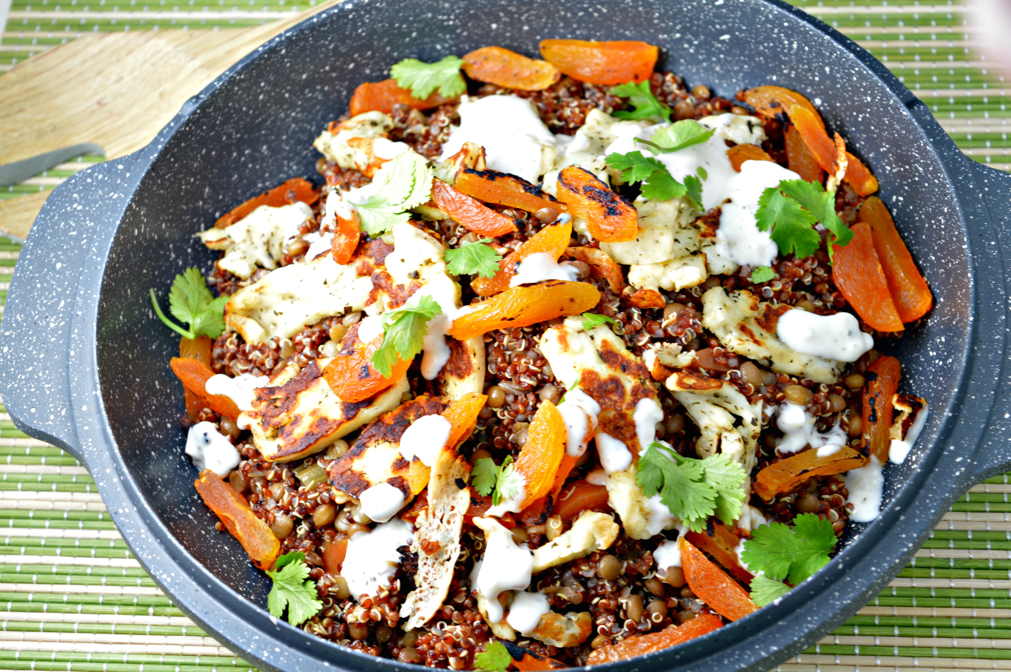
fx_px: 2315
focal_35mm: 82
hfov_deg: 24.6
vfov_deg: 16.5
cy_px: 336
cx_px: 506
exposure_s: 1/15
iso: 100
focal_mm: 55
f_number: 5.6
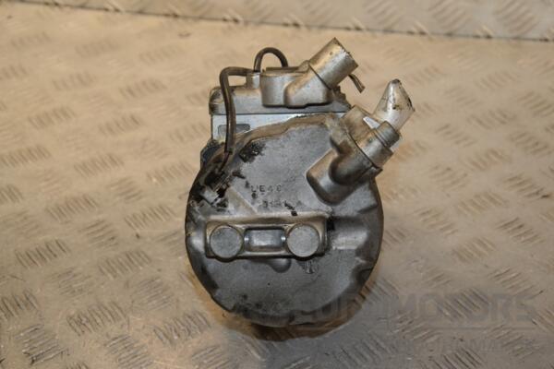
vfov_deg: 15.7
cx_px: 277
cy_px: 184
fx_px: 1339
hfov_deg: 23.4
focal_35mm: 87
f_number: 7.1
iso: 800
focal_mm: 58
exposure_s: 1/200
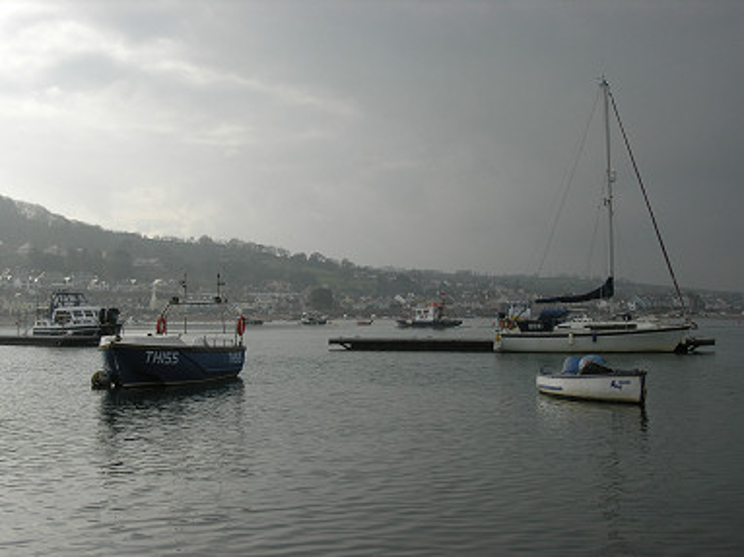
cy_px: 278
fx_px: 1117
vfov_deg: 28.0
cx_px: 372
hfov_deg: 36.8
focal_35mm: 52
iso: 50
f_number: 7.3
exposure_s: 1/213
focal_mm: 13.2
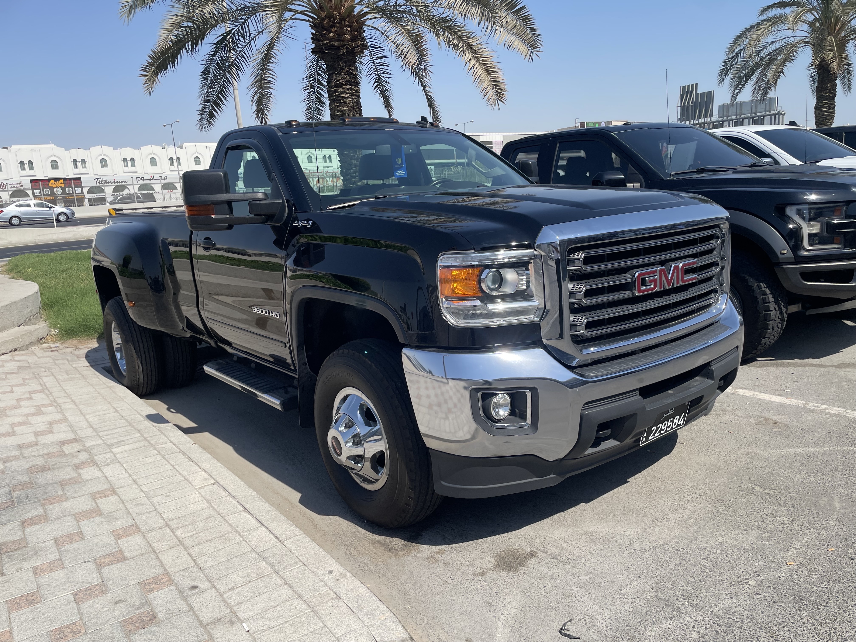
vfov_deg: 53.1
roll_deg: +4.3
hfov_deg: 67.3
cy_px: 321
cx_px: 428
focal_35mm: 26
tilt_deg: -11.6
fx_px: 643
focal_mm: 4.2
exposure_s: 1/3731
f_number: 1.6
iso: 32
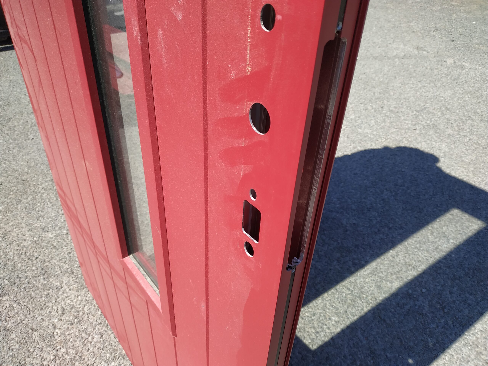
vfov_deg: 56.8
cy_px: 183
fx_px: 338
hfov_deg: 71.6
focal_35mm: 24
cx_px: 244
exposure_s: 1/1454
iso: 100
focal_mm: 3.94
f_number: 1.9
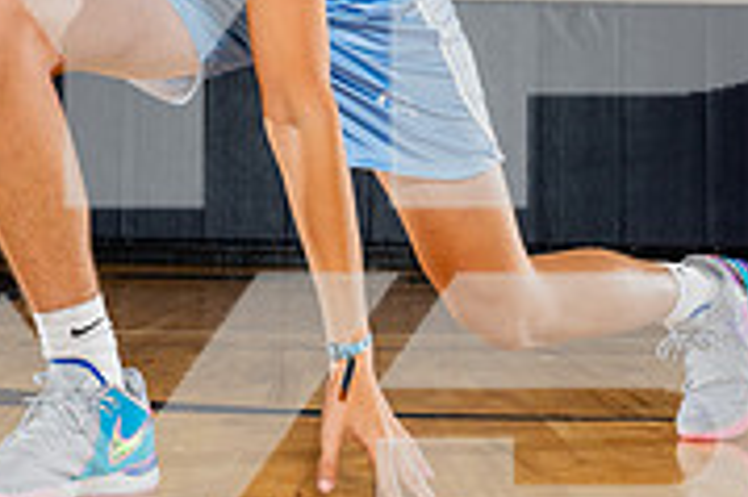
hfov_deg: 21.7
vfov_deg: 14.3
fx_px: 1951
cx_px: 309
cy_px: -10
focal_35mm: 94
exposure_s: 1/250
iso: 400
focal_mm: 29
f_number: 5.6
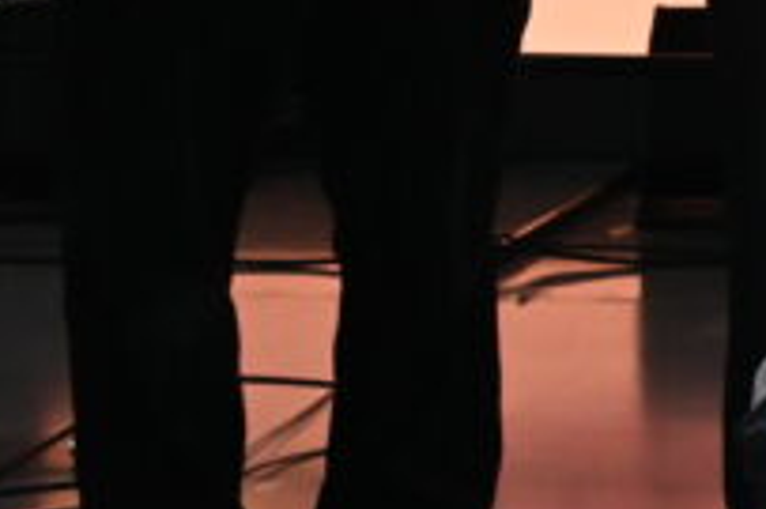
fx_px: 4698
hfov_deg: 8.1
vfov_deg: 6.1
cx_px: 2223
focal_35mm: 221
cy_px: -486
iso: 4000
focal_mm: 35
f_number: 5
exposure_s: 1/80
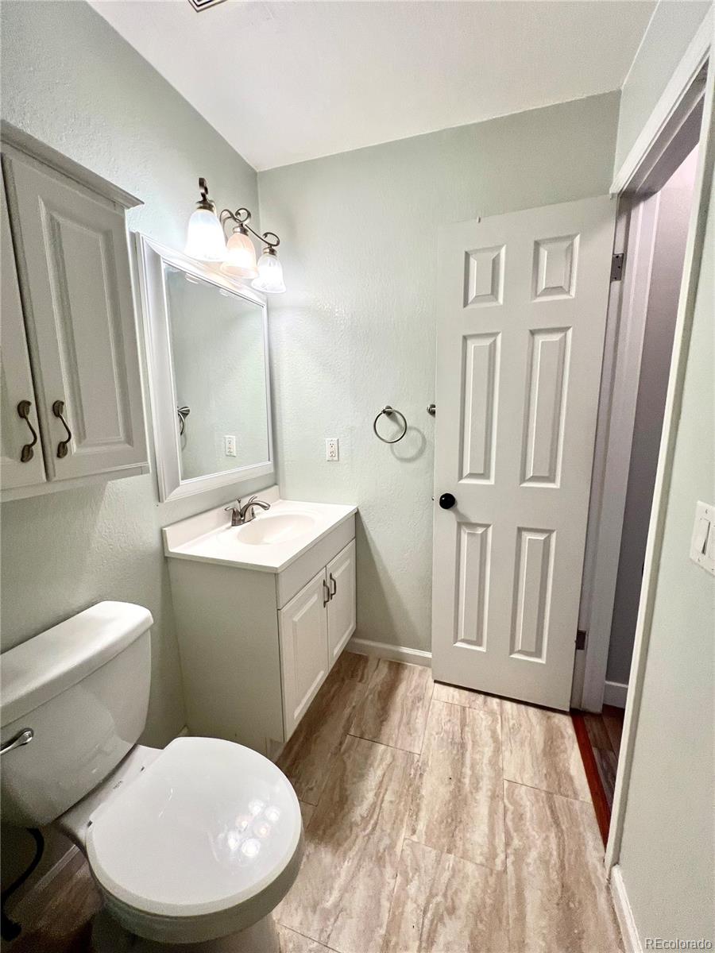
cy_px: 476
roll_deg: +0.5
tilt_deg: -11.3
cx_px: 358
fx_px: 358
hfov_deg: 89.9
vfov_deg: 106.2
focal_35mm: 13
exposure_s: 1/120
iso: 100
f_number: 1.8
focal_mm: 1.57
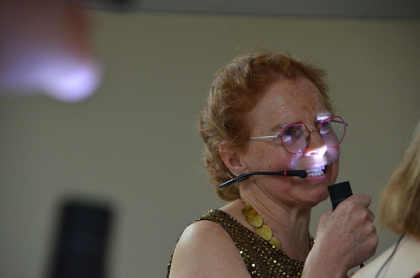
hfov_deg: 9.5
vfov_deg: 6.3
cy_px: 139
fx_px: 2532
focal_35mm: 218
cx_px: 210
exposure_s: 1/40
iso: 1600
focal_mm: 145
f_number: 5.6
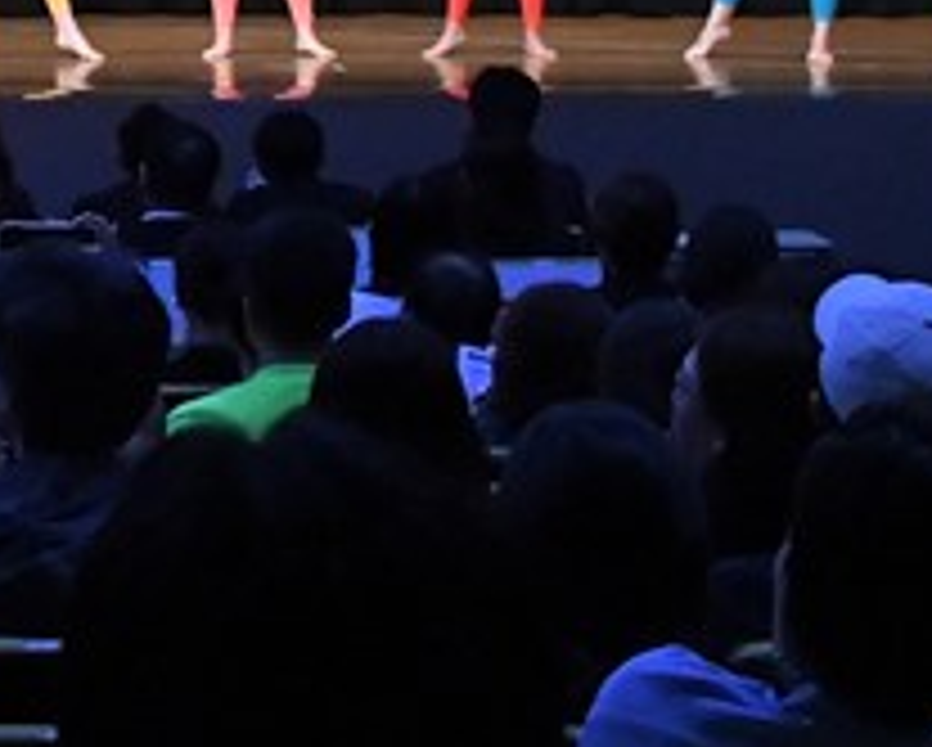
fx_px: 4942
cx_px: -70
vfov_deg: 8.5
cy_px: -234
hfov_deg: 10.6
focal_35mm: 179
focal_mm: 34
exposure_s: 1/400
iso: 8000
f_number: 5.6
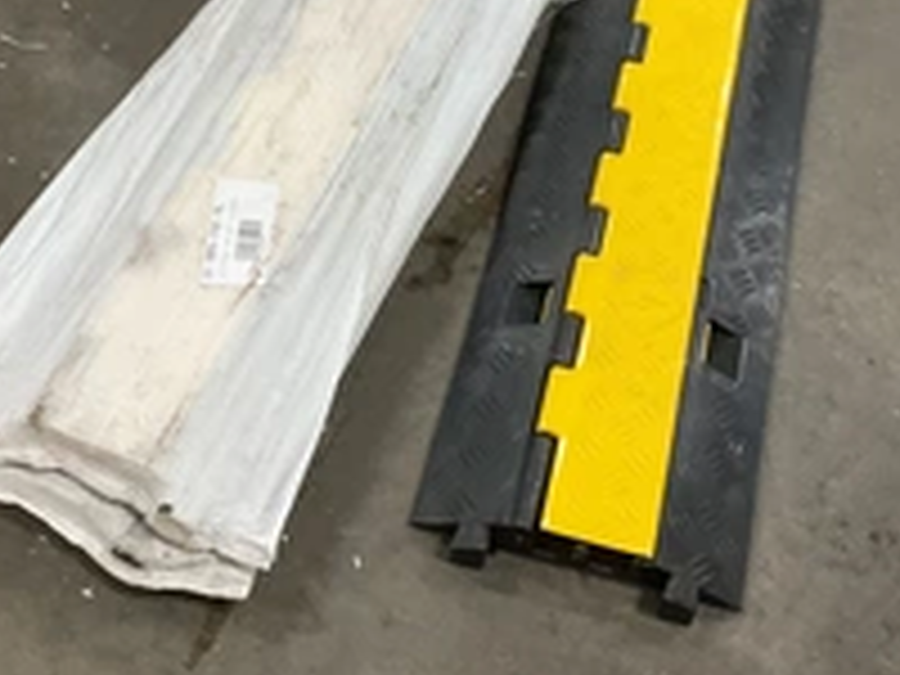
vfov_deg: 24.9
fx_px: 1508
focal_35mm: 58
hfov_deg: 33.2
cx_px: 477
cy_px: 148
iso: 250
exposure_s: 1/60
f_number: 1.8
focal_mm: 3
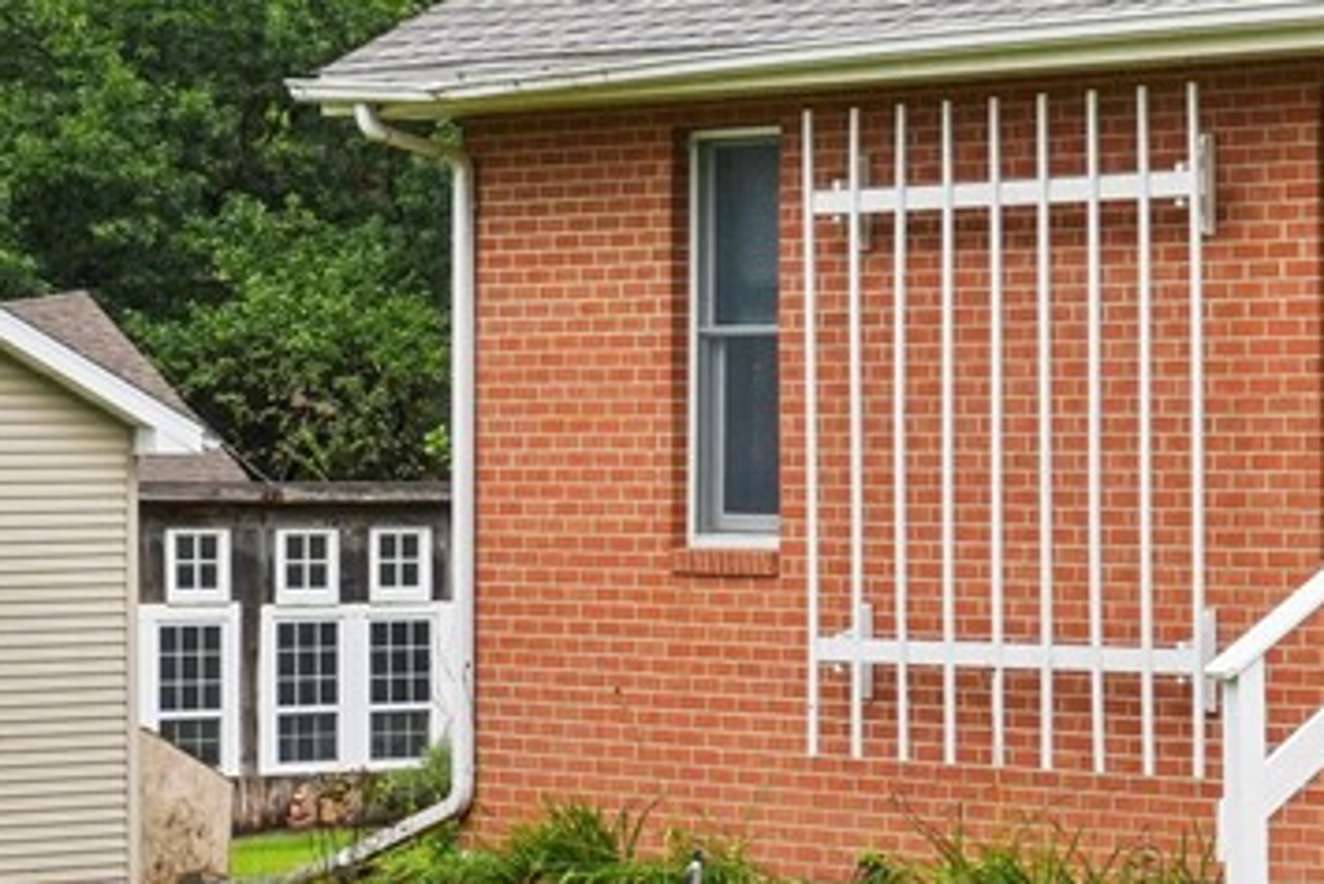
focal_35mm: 148
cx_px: 2844
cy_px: 289
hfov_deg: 12.0
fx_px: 5445
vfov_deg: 9.3
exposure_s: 1/70
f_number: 9
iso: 500
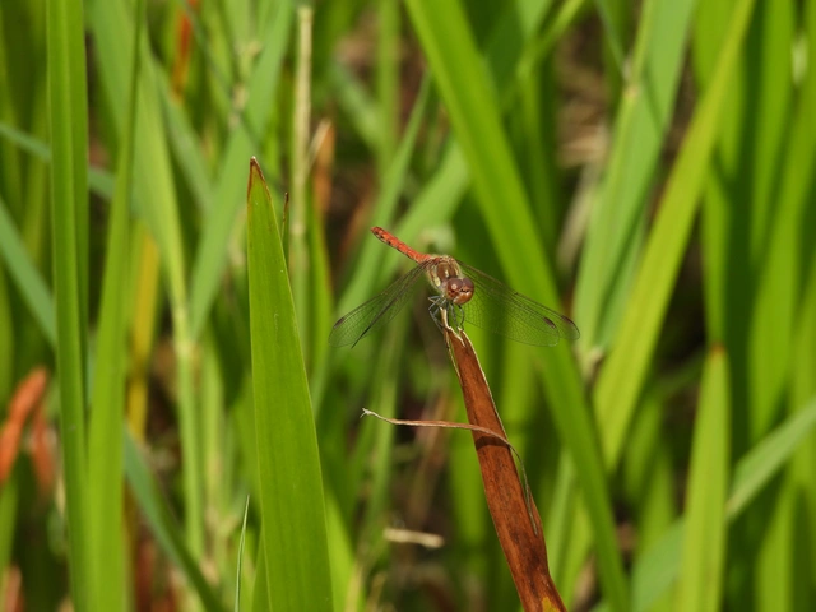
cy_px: 306
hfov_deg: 3.3
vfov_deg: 2.5
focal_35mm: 600
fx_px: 14144
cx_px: 408
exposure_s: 1/250
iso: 100
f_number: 5.6
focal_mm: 107
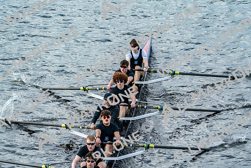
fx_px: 2197
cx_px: 126
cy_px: 84
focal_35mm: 315
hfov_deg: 6.5
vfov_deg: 4.4
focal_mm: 315
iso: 800
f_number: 6.3
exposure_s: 1/1250
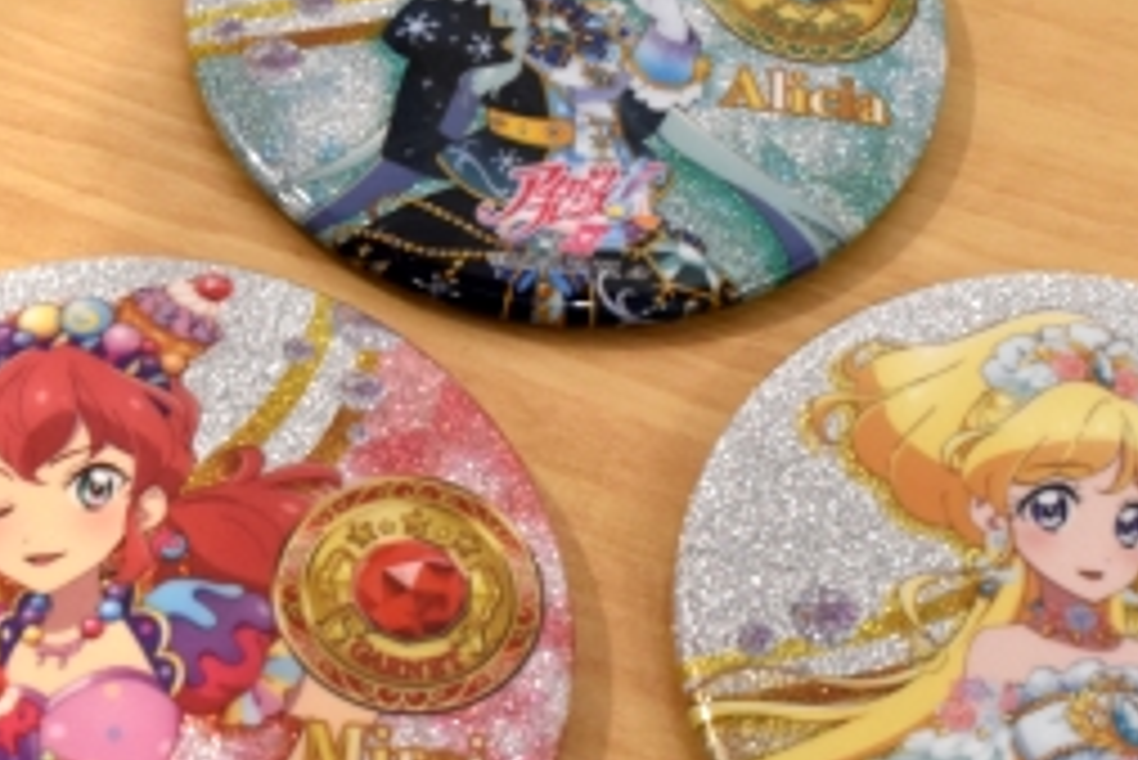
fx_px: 3068
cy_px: 382
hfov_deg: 21.0
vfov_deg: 14.1
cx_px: 585
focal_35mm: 97
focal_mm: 32
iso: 1800
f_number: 13
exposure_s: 1/80
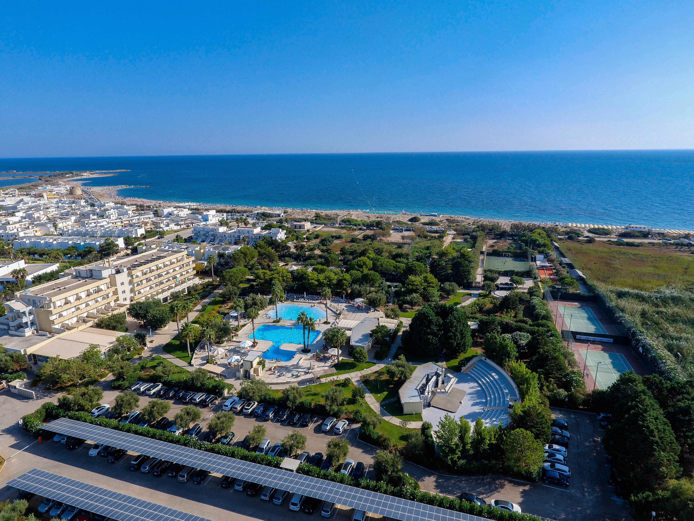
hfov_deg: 81.7
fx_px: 401
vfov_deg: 66.0
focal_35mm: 20
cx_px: 347
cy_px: 260
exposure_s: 1/992
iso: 100
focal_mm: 3.61
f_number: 2.8
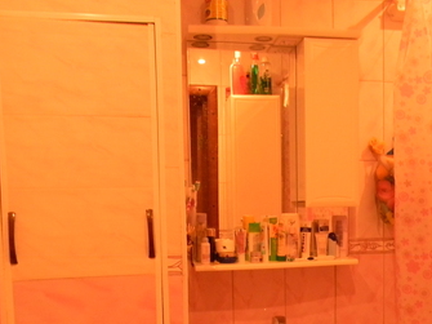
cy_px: 254
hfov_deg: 41.0
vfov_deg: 30.8
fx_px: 574
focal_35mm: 46
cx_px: 271
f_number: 3.5
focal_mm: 5
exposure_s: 1/26.7
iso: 400
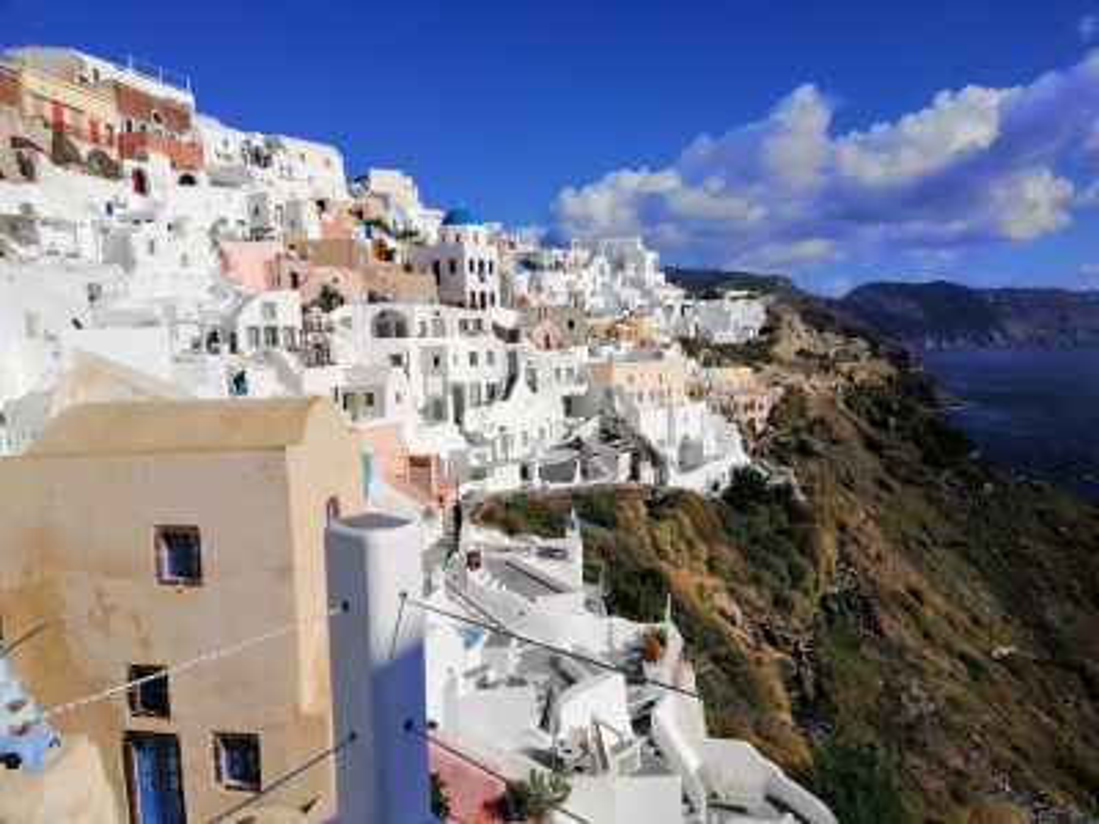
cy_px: 412
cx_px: 550
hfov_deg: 67.3
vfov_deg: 53.1
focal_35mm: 26
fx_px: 825
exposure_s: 1/3067
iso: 50
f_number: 2.2
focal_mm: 3.81
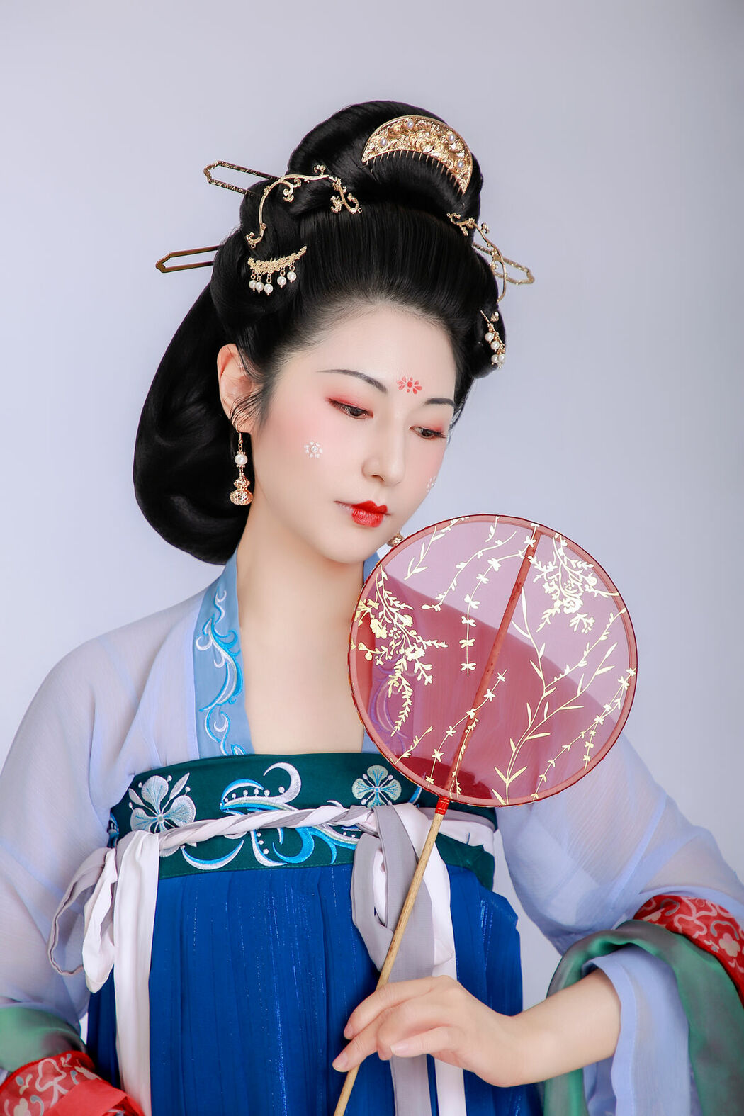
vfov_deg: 19.8
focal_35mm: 103
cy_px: 558
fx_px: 3193
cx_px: 372
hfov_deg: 13.3
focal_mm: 105
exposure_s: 1/160
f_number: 7.1
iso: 100
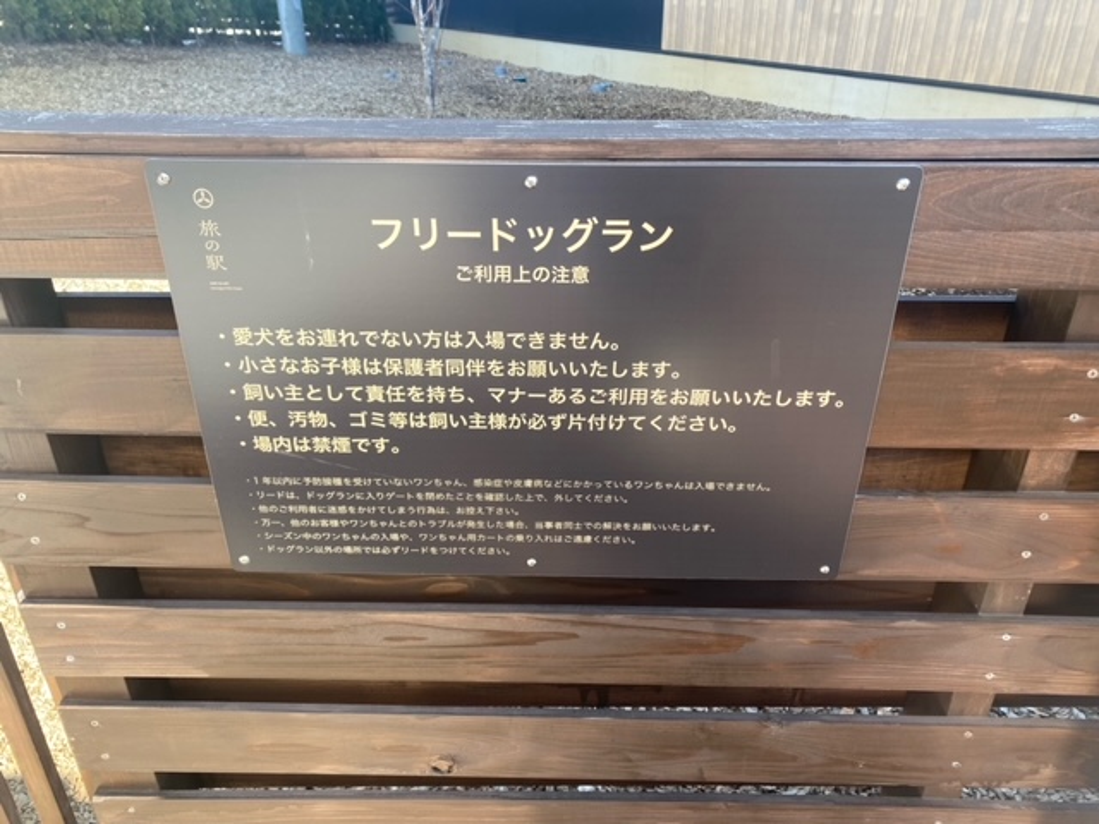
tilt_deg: -28.4
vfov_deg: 53.1
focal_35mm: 26
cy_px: 412
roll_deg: +0.0
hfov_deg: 67.3
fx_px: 825
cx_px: 550
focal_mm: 4.25
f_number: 1.8
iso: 32
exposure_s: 1/191
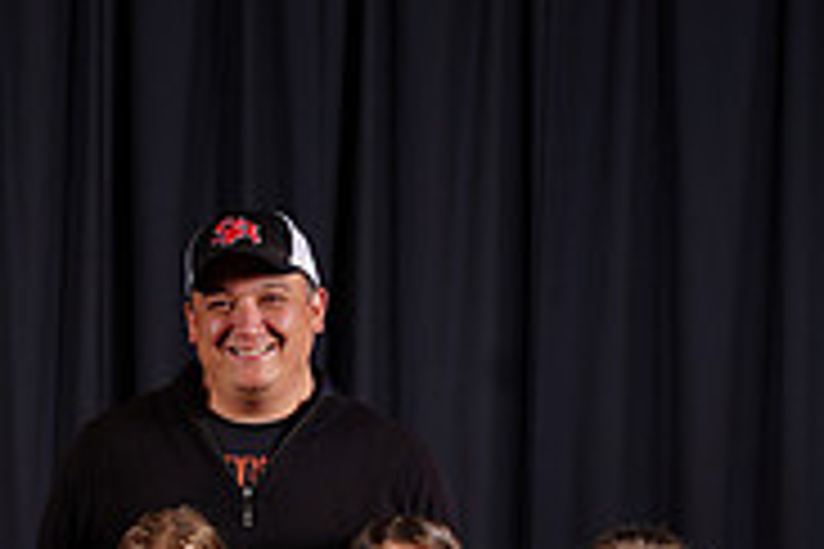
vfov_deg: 6.9
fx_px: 4509
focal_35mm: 197
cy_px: 799
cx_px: -63
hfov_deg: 10.3
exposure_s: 1/200
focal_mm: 62
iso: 200
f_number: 5.6
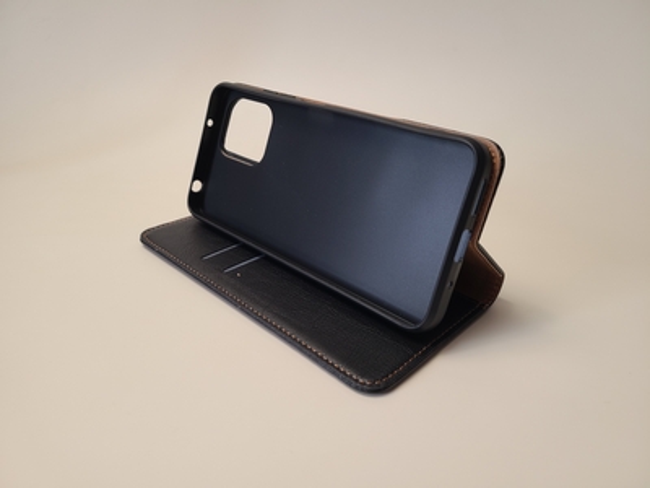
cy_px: 244
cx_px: 325
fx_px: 488
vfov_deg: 53.1
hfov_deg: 67.3
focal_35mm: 26
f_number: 1.8
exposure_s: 1/60
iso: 40
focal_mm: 5.4
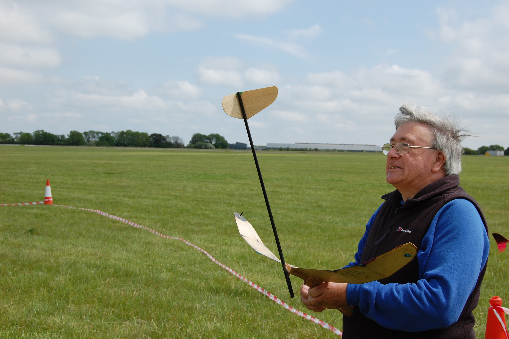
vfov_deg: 25.7
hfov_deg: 37.9
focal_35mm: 52
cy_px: 170
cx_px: 254
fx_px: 742
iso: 200
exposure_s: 1/400
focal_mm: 35
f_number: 10
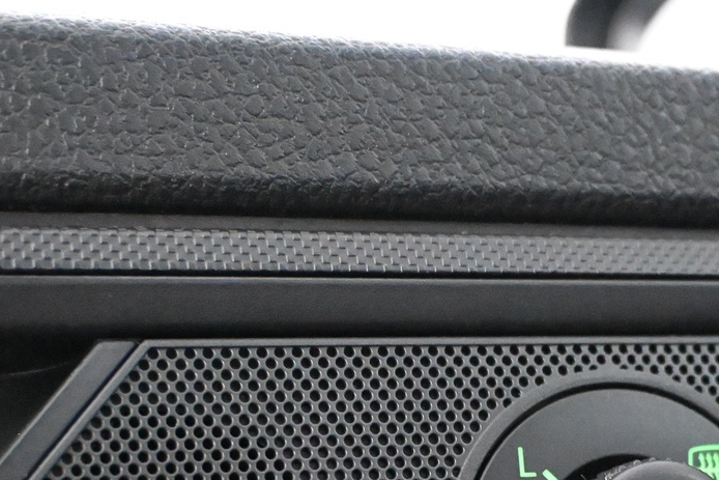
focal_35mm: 79
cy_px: 552
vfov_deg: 16.7
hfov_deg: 25.2
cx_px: 598
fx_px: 1573
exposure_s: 1/50
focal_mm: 22.5
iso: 12800
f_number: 4
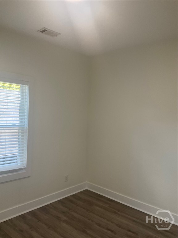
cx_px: 89
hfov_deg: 48.2
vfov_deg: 61.7
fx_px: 199
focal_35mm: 29
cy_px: 119
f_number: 1.8
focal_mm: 3
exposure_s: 1/60
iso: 50
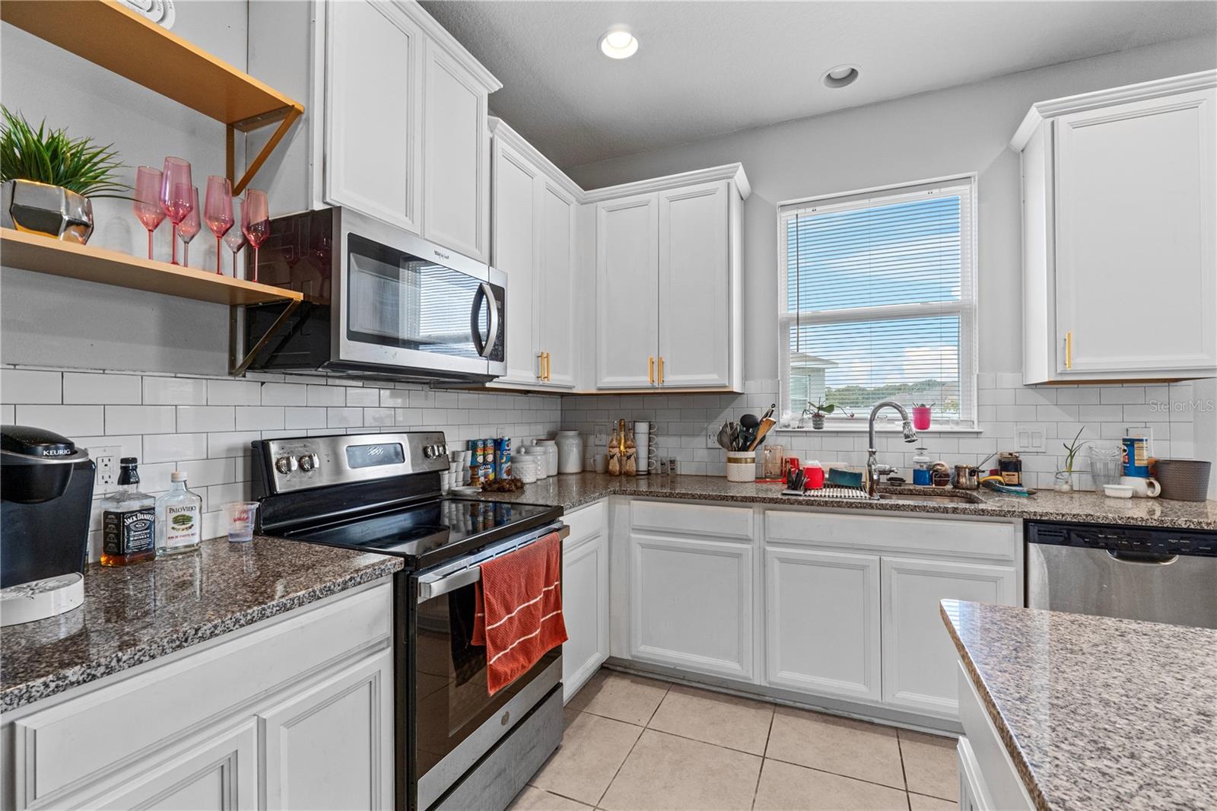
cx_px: 608
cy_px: 406
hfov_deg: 97.6
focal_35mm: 16
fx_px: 532
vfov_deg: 74.6
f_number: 9
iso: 250
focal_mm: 10.5
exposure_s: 1/6
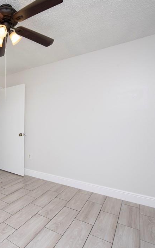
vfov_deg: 79.6
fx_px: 149
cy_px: 125
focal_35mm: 22
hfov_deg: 46.4
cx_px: 1
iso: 400
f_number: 10
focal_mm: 14
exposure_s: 1/80
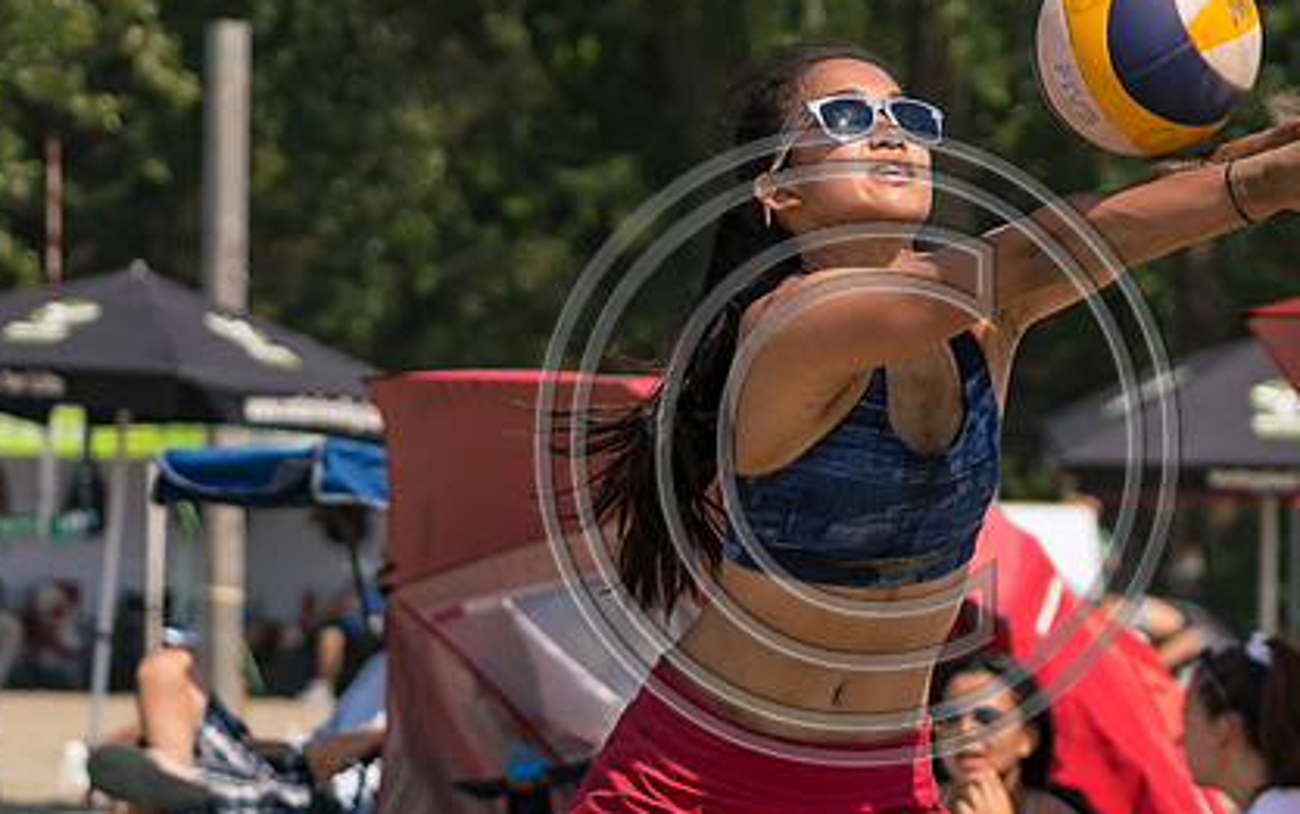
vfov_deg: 5.2
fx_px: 9038
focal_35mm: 255
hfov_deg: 8.2
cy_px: 548
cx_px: 654
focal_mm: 98
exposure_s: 1/2500
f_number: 4
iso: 200
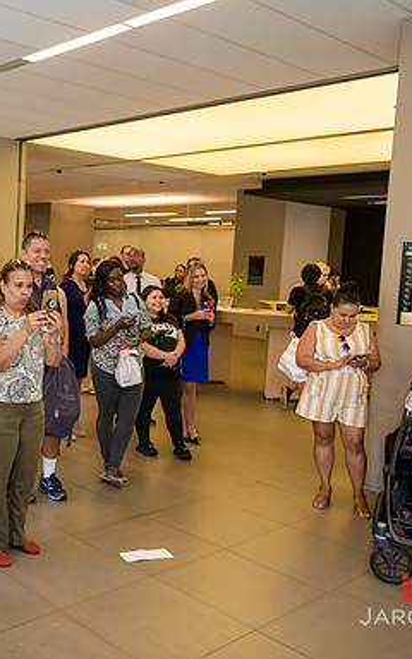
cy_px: 330
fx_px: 665
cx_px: 26
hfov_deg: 32.4
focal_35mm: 37
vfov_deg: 52.7
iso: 400
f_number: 3.2
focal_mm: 24
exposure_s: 1/125
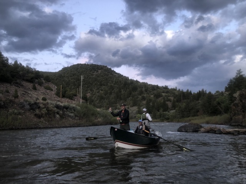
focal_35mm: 28
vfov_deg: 49.7
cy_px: 92
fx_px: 199
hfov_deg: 63.4
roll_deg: -0.6
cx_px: 123
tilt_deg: +7.8
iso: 50
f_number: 1.8
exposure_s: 1/15
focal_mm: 3.99
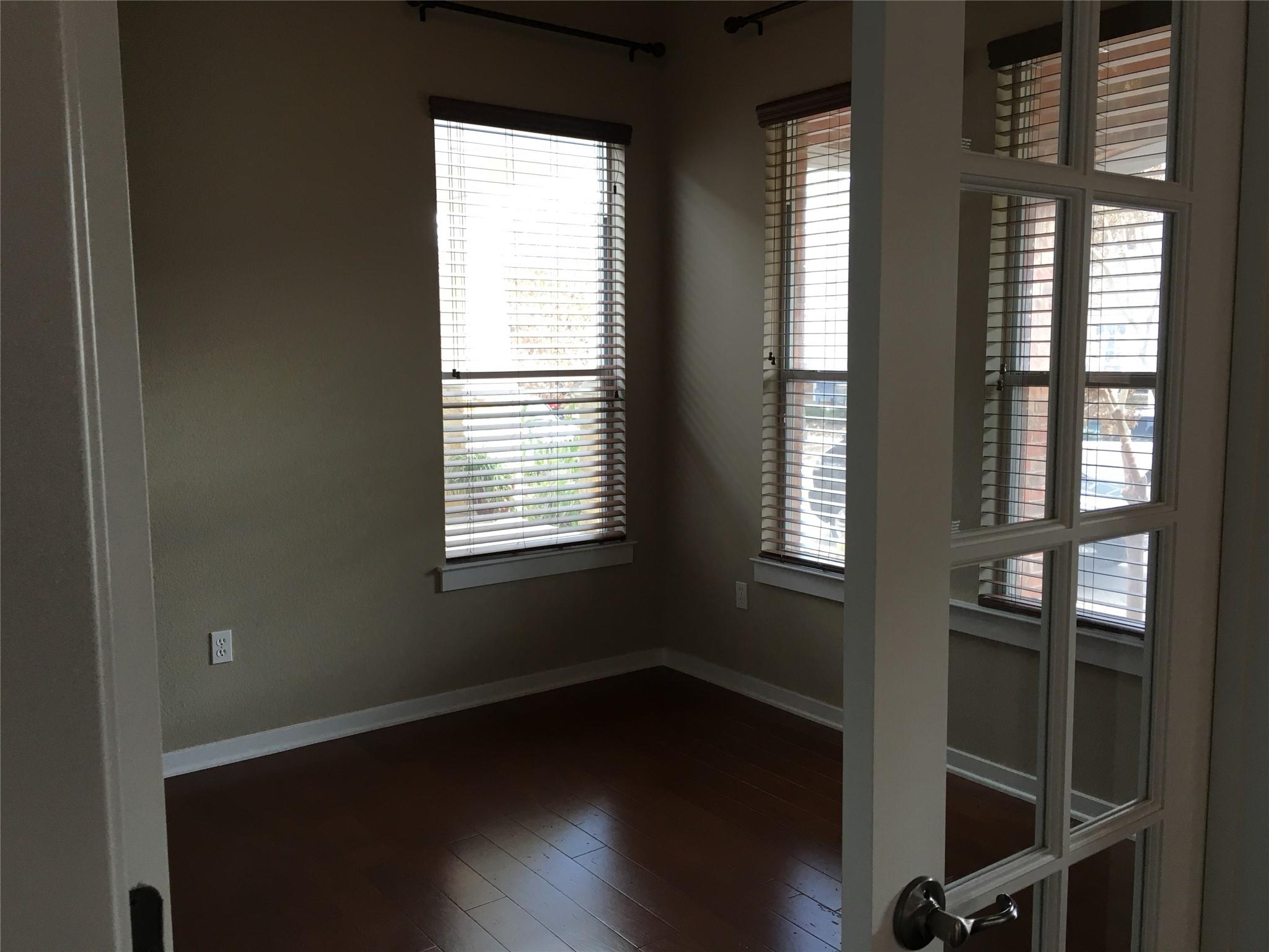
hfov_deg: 61.7
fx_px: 1063
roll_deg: -0.7
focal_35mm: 29
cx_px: 634
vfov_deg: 48.2
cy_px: 476
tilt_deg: -7.4
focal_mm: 4.15
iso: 32
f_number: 2.2
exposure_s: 1/30
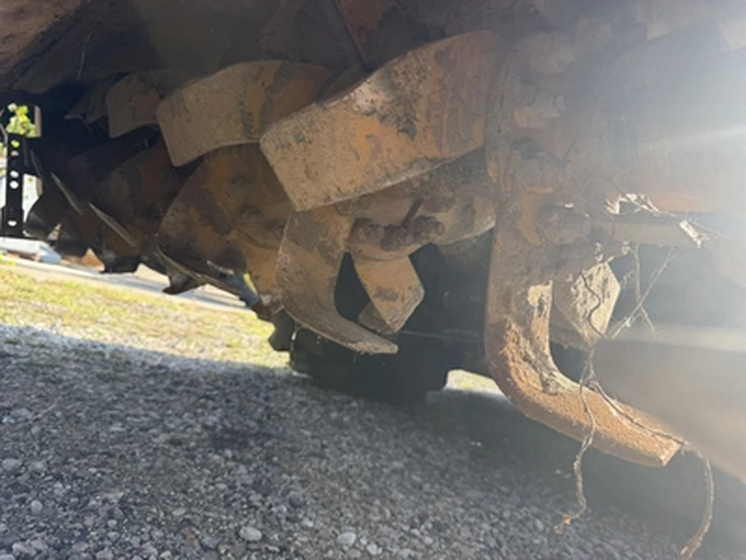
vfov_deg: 56.8
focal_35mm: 24
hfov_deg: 71.6
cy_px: 280
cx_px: 373
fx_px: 517
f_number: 1.78
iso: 80
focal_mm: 6.76
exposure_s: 1/735
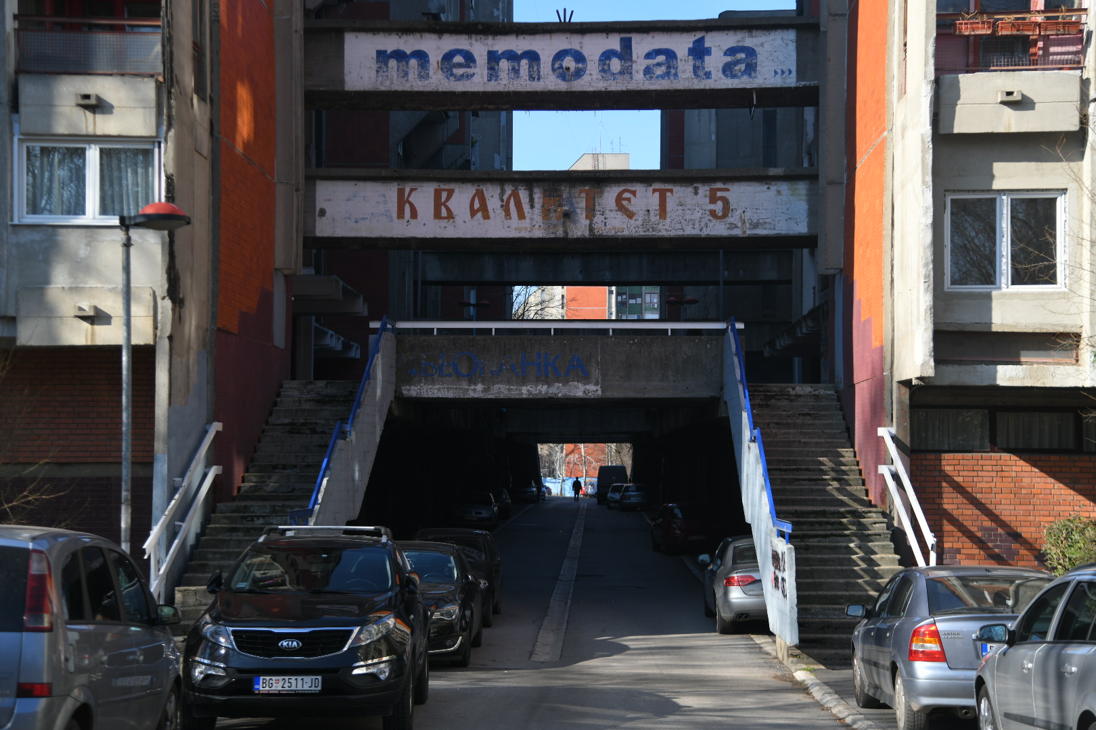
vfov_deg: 24.6
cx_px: 548
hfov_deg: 36.2
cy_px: 365
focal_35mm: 55
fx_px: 1674
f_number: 4
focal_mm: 55
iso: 200
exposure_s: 1/1000
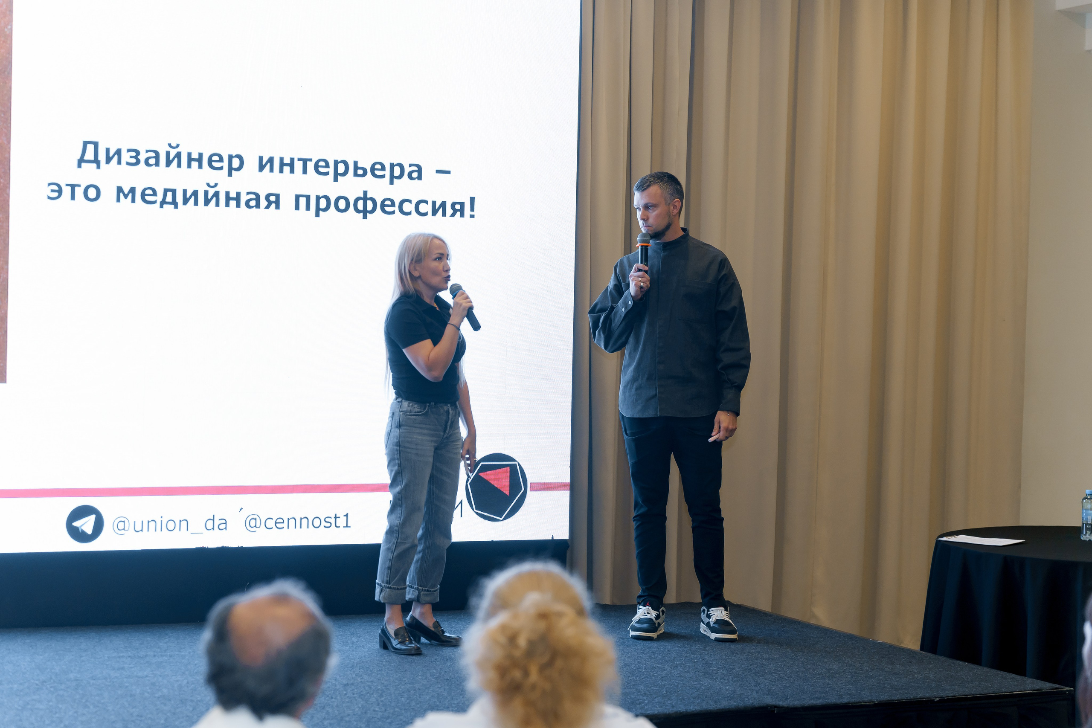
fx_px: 2032
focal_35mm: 67
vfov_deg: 20.3
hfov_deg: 30.1
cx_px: 546
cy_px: 364
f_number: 3.5
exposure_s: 1/125
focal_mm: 67
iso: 1000
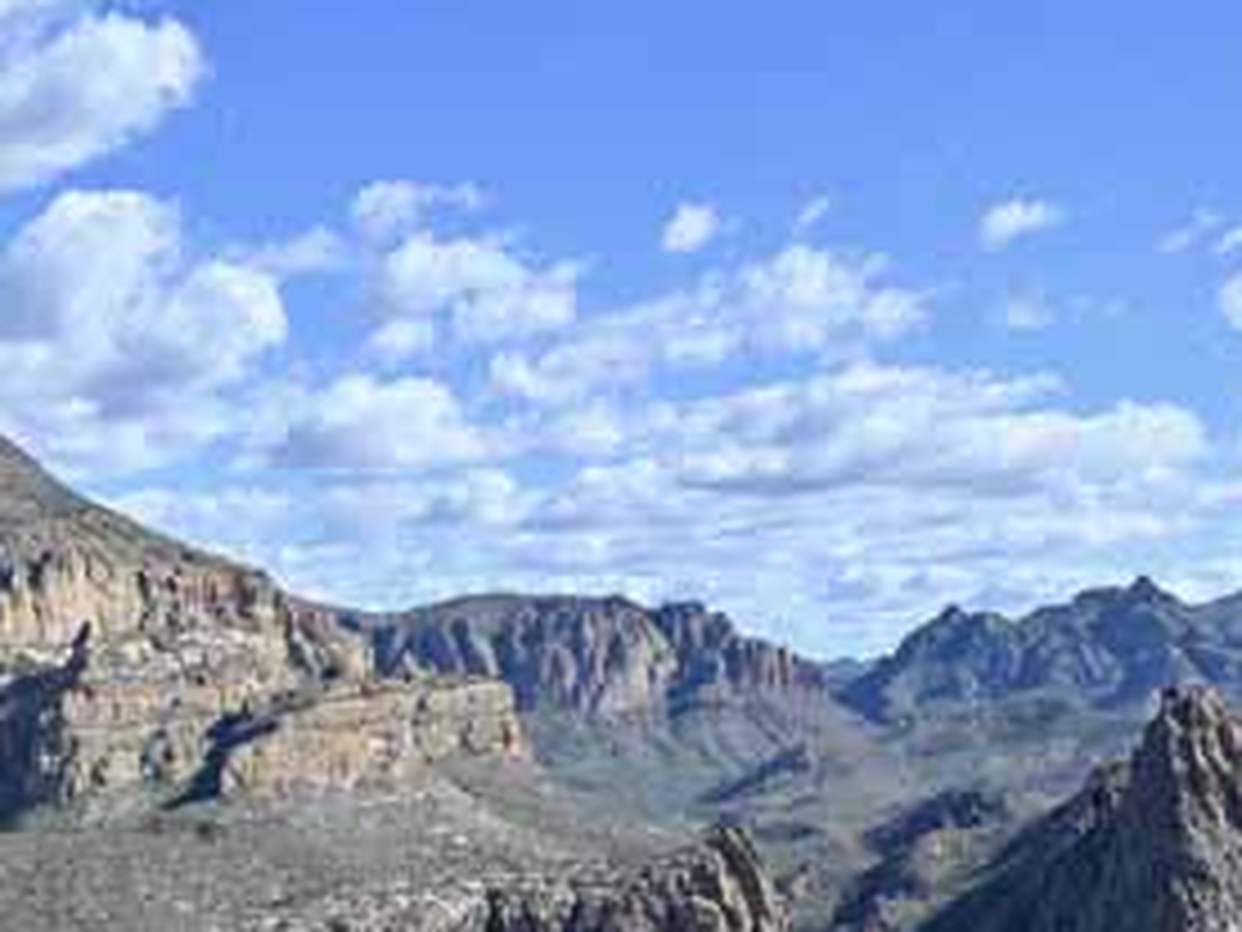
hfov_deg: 27.7
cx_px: 72
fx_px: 2404
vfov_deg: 20.3
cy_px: 1166
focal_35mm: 67
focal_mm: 24
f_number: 5.6
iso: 100
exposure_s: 1/640
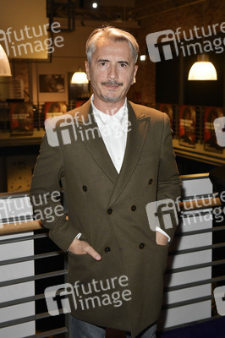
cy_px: 169
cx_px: 112
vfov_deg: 46.4
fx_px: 394
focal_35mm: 42
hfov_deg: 31.8
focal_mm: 42
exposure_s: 1/200
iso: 1600
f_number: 5.6
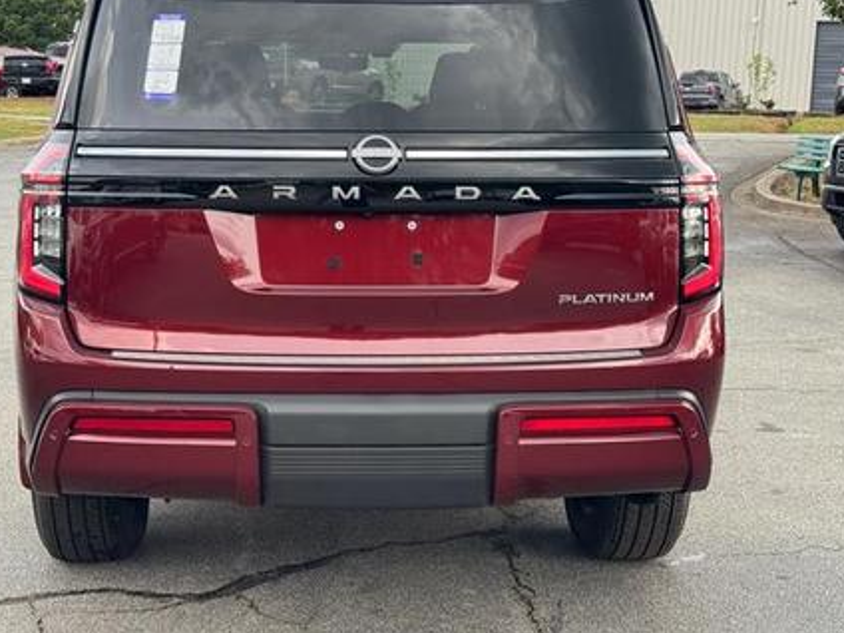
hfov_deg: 33.7
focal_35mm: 57
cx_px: 350
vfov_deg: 25.6
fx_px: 1390
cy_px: 279
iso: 64
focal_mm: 6.76
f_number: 1.78
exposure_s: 1/448
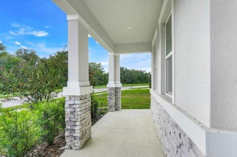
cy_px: 81
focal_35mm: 17
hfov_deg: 93.3
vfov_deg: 70.3
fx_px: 112
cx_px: 121
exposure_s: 1/40
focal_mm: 16
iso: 250
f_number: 9
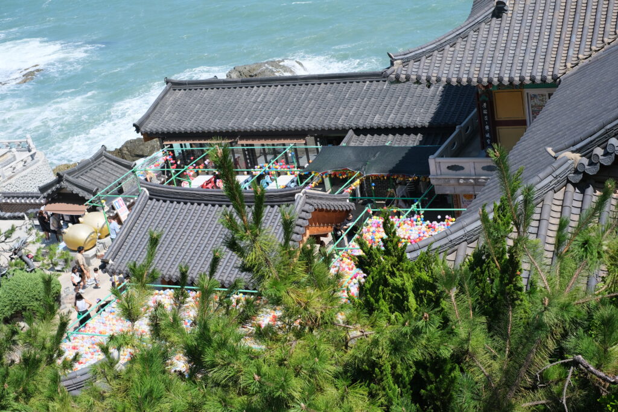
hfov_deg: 37.5
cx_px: 309
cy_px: 206
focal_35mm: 53
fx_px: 910
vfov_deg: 25.5
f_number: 5
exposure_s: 1/950
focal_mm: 35
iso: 320
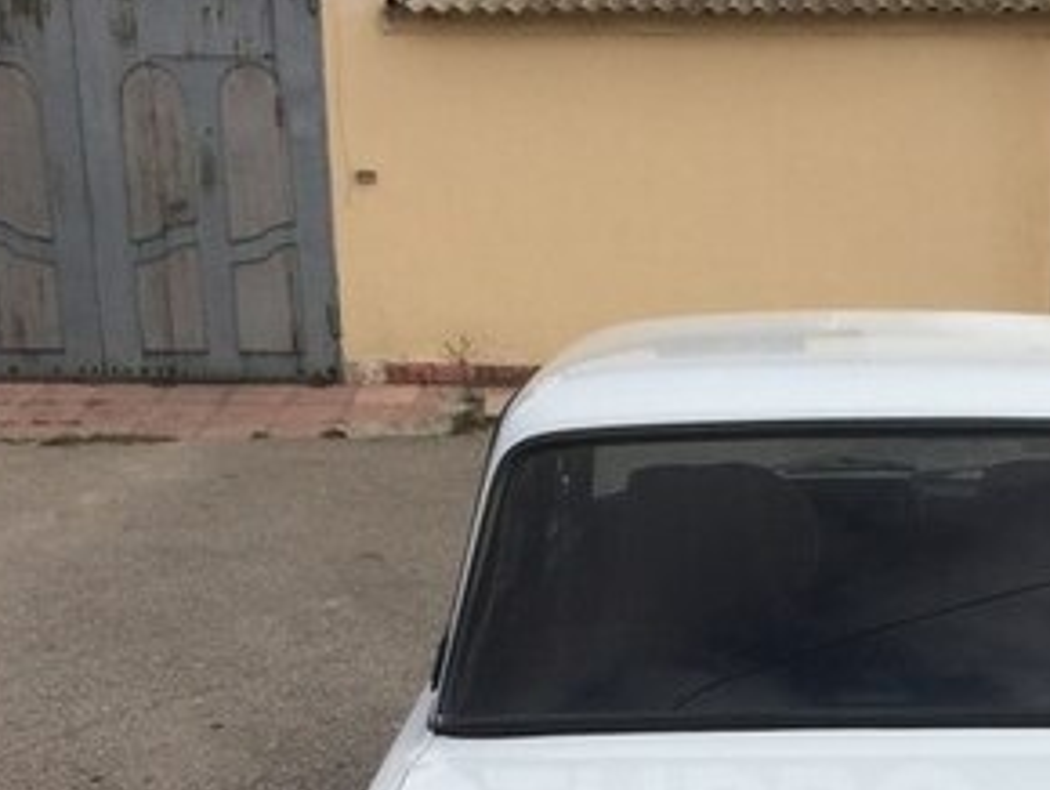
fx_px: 2004
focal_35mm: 66
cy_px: 821
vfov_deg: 21.4
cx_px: 854
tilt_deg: -17.6
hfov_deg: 28.7
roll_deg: -2.3
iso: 32
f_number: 2.2
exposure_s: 1/2564
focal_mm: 4.15
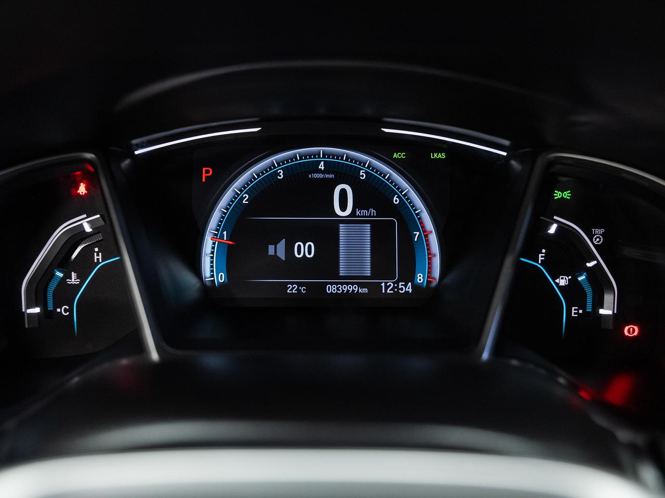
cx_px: 328
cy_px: 257
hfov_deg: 60.2
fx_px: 573
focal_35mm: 30
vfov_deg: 47.0
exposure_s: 1/40
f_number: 3.5
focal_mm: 26.3
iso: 1000
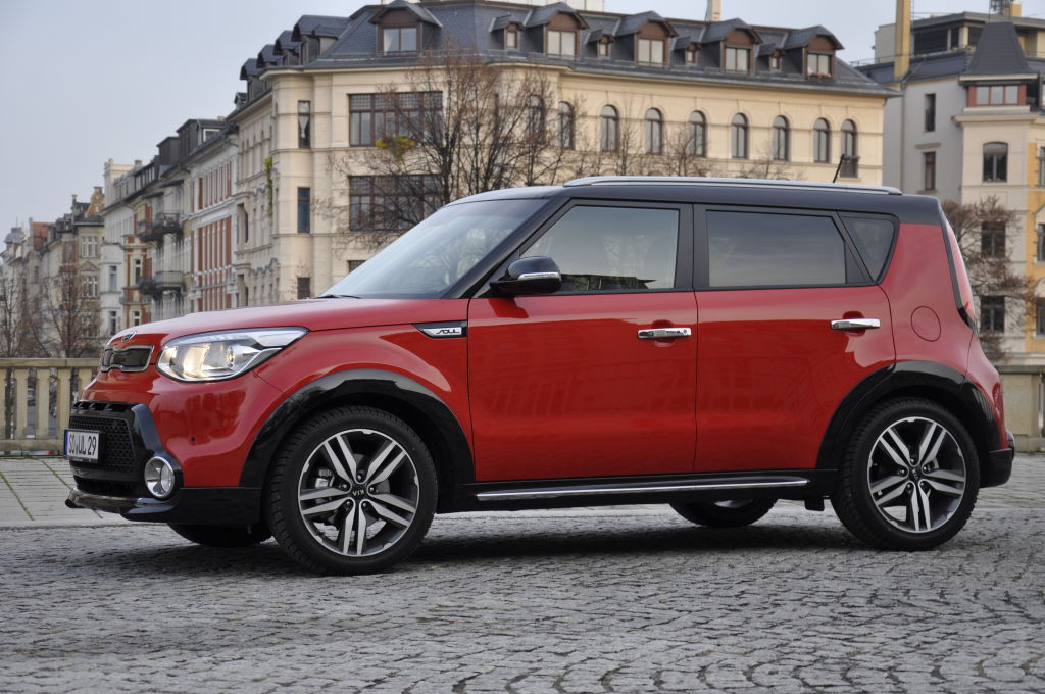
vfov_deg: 17.4
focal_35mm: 78
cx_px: 522
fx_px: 2261
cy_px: 347
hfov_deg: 26.0
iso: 250
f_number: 5.6
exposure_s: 1/125
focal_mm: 52
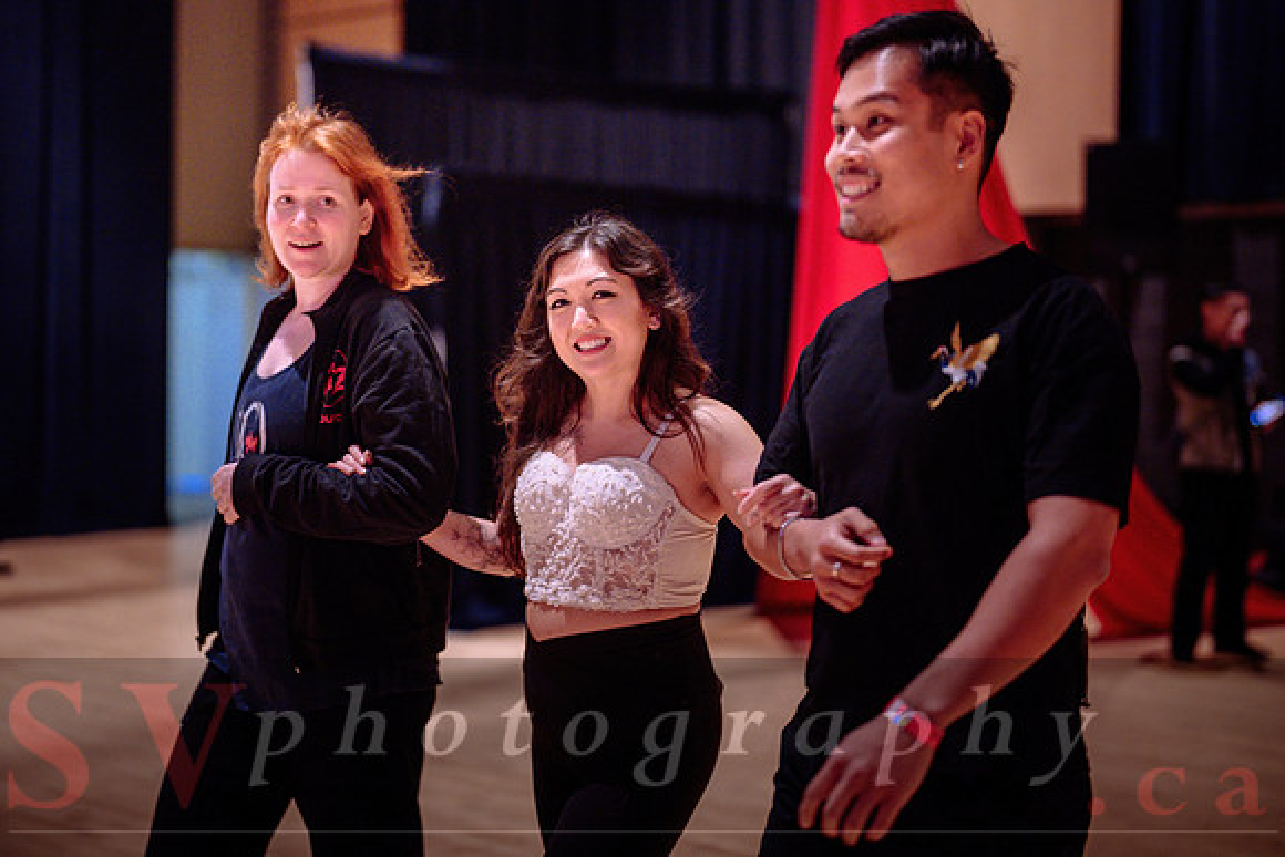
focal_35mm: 56
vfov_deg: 24.3
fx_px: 1990
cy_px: 379
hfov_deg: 35.8
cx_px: 569
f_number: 1.2
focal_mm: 50
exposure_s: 1/200
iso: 1600
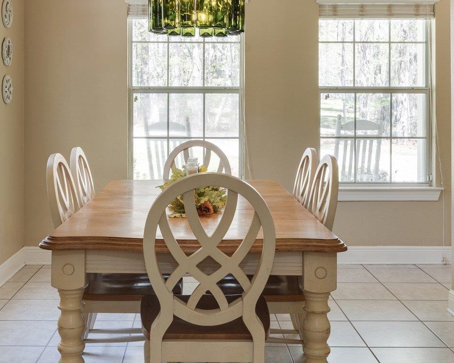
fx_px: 632
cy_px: 119
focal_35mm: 47
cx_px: 198
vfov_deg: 31.8
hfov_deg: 39.5
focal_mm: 23
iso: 100
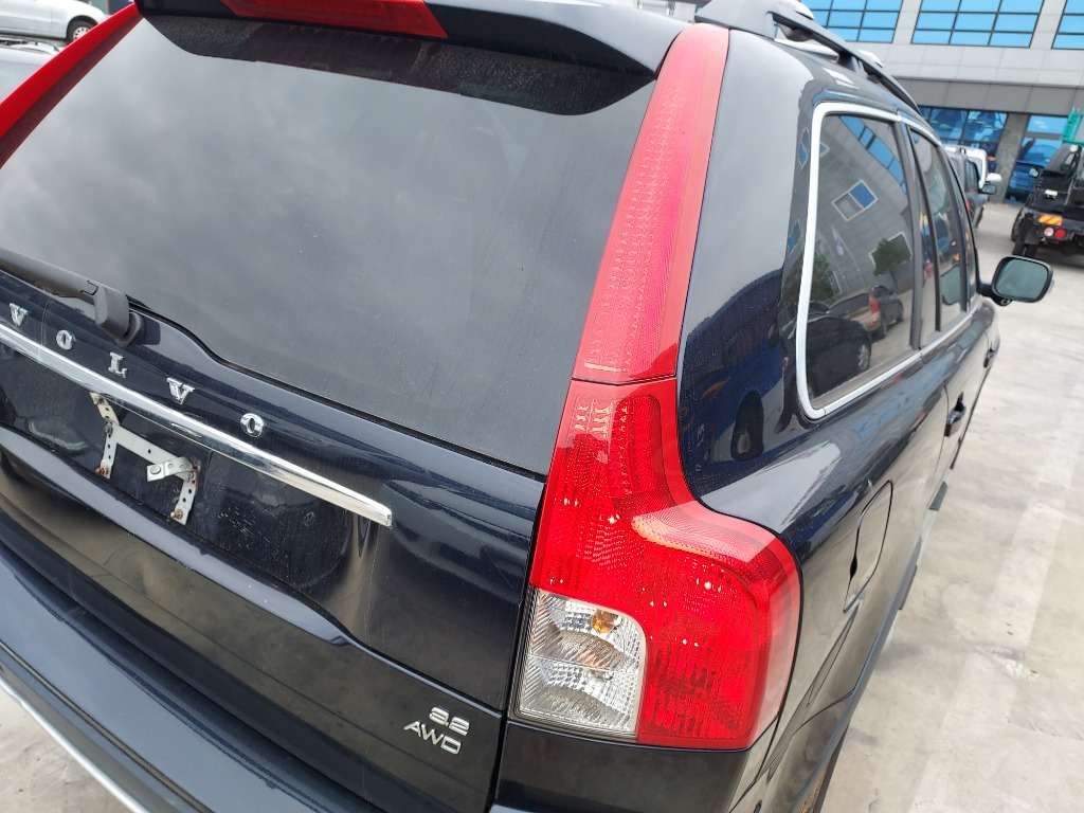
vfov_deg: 56.8
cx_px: 542
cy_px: 406
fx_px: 752
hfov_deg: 71.6
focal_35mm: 24
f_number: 1.8
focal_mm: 4.6
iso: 40
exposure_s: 1/139
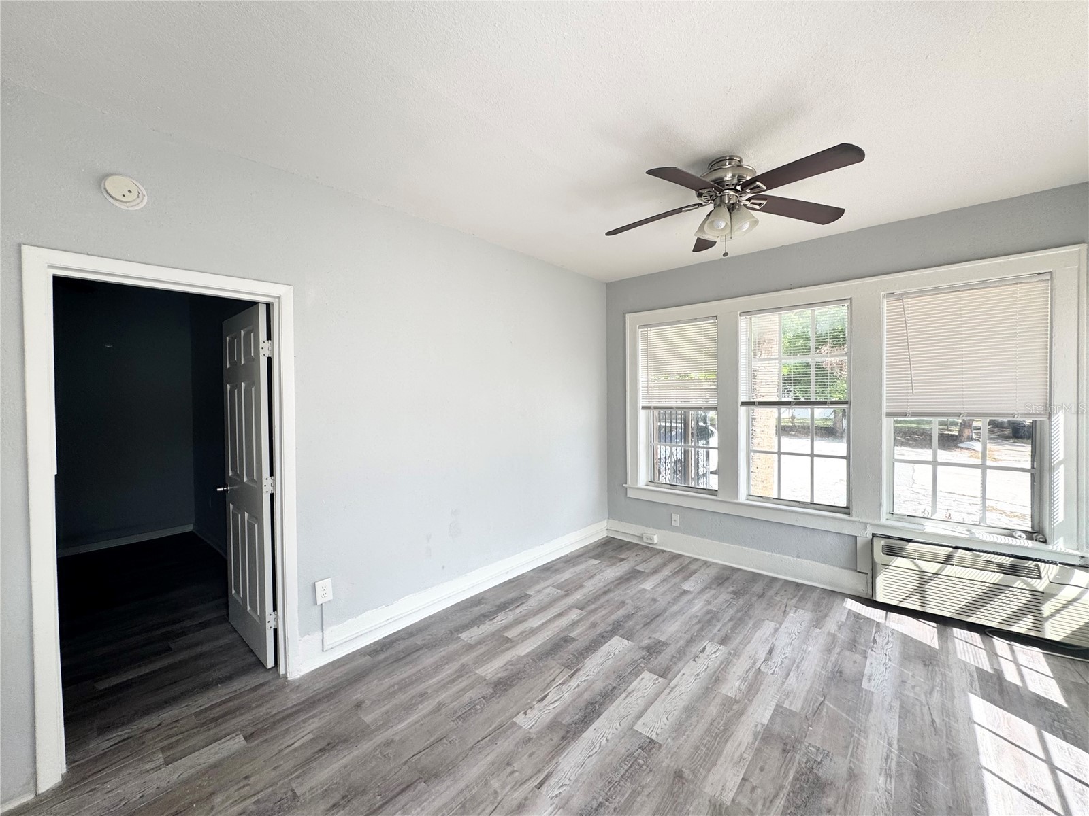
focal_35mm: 14
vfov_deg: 85.7
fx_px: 440
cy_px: 408
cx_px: 544
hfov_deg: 102.1
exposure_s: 1/209
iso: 40
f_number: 2.2
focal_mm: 2.22
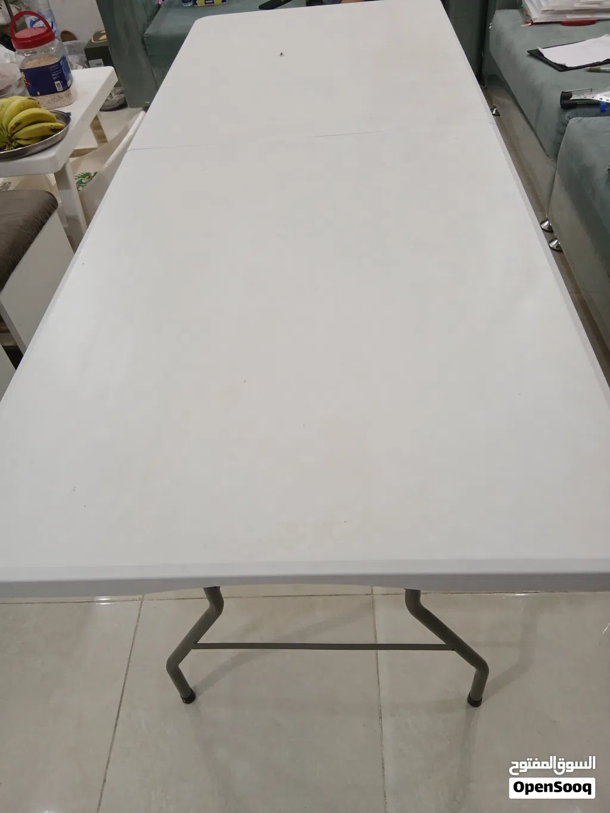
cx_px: 305
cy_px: 406
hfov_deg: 53.1
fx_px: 611
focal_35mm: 26
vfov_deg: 67.3
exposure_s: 1/50
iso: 160
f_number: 1.8
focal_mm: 3.98
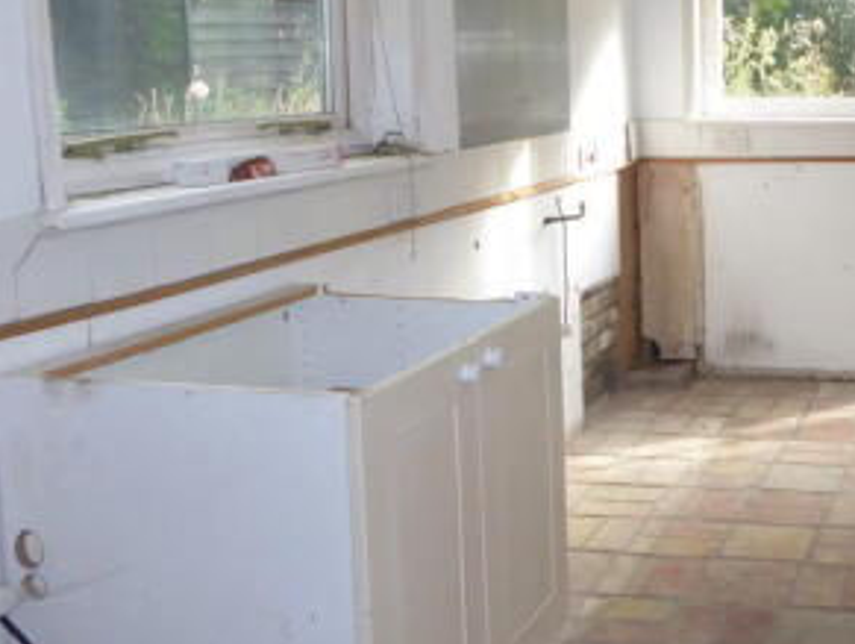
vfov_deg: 30.2
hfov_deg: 36.9
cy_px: 237
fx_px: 1187
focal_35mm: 48
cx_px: 783
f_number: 4.5
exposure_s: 1/60
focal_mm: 4.3
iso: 250
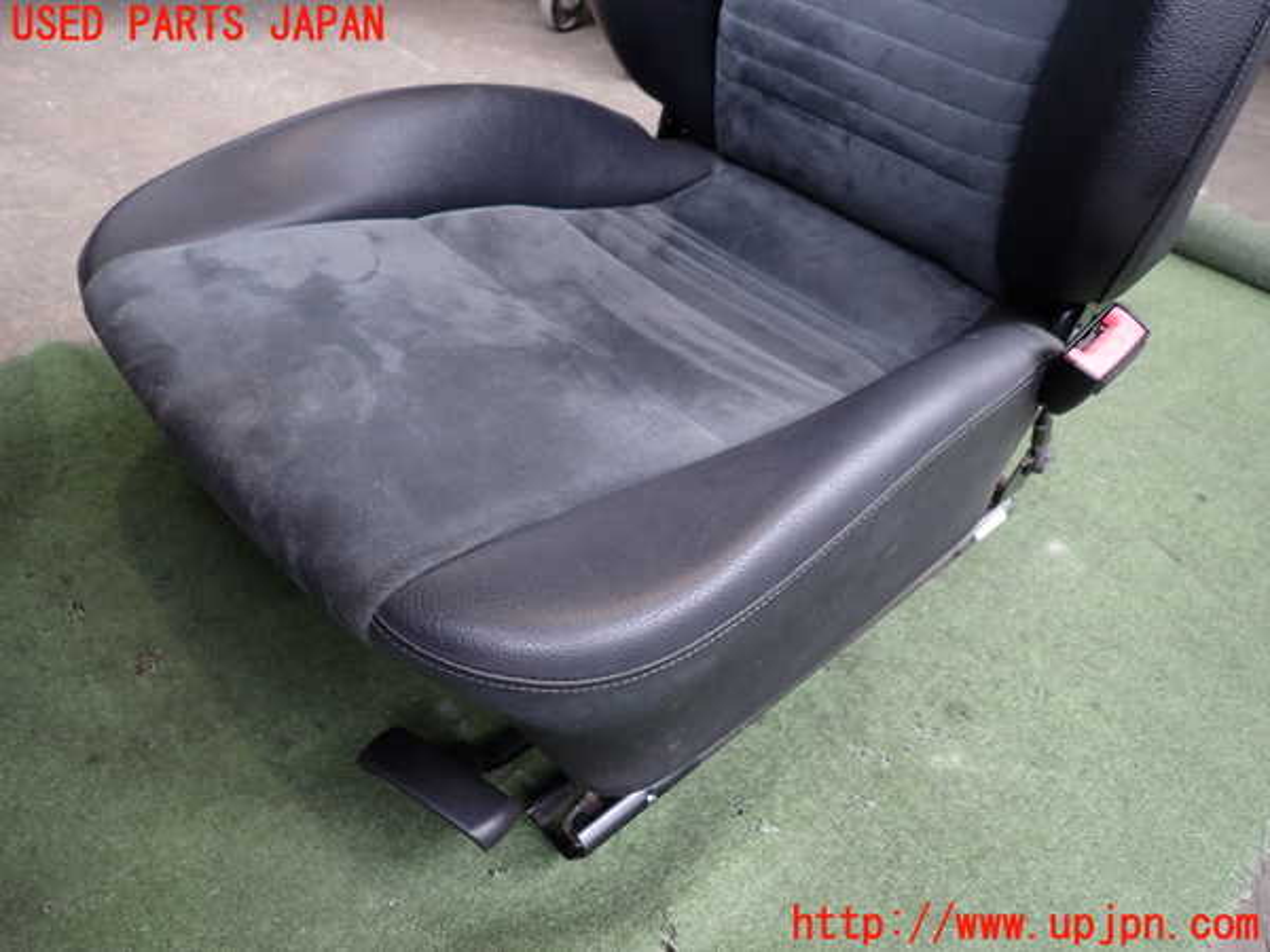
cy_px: 476
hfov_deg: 69.4
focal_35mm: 25
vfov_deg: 54.9
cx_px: 635
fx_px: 917
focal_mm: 4.5
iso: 200
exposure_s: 1/60
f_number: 2
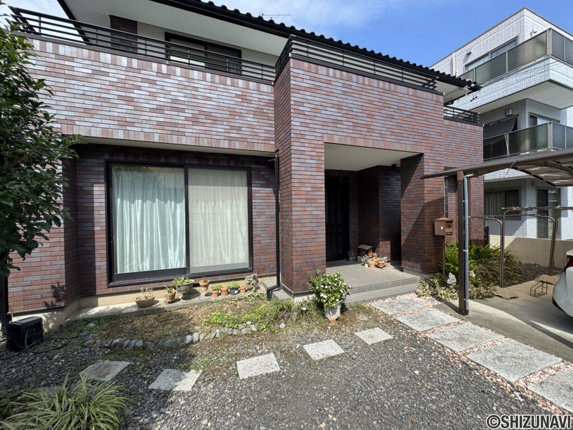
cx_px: 286
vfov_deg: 85.7
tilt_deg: -0.7
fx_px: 232
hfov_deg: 102.1
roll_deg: +1.3
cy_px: 215
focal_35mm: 14
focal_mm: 2.22
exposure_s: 1/1063
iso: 50
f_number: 2.2
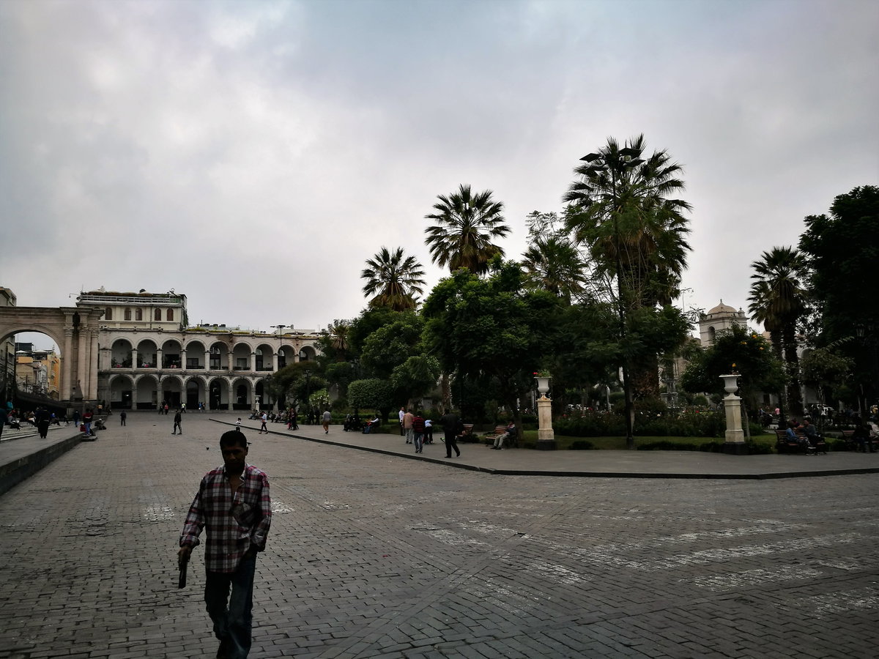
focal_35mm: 27
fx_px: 686
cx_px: 440
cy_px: 330
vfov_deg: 51.4
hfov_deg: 65.3
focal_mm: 4.5
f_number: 2.2
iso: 50
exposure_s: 1/1289
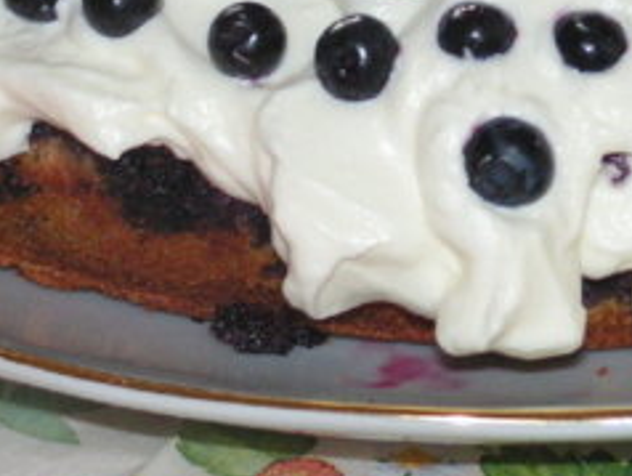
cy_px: 5
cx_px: 505
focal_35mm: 223
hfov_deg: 8.8
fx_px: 4076
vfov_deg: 6.7
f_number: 3.3
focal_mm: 13.9
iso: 200
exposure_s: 1/80
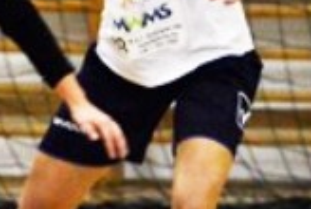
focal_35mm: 1024
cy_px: 53
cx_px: 160
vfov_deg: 1.3
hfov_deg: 2.0
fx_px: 8862
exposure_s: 1/200
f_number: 5.6
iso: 5600
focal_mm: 170
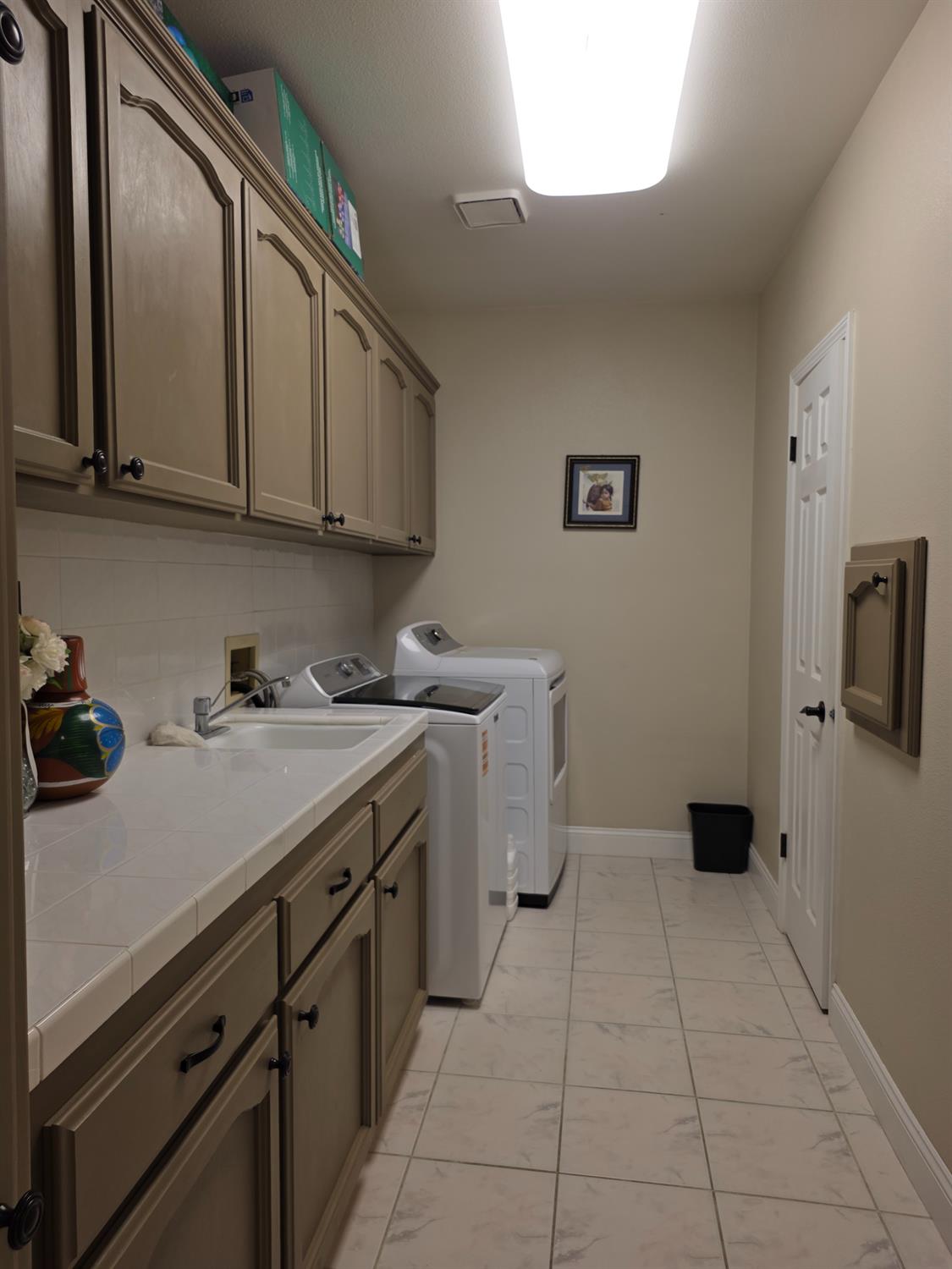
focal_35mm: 23
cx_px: 476
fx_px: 843
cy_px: 634
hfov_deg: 58.9
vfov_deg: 73.9
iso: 40
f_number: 1.7
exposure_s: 1/120
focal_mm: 6.25
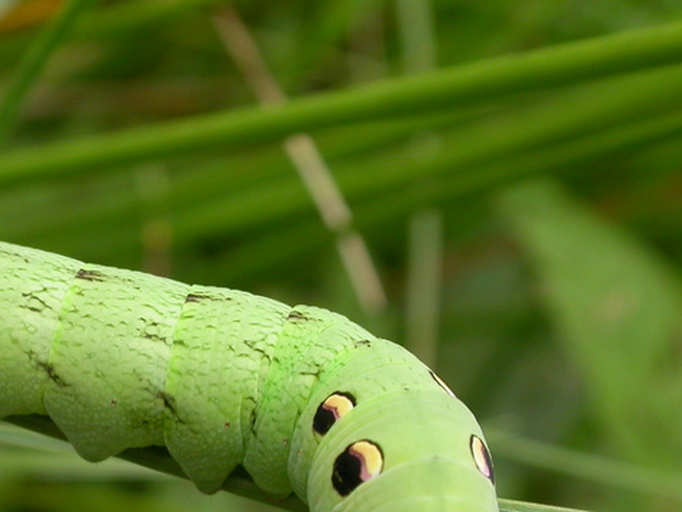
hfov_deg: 18.7
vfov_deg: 14.2
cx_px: 127
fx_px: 2050
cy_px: 395
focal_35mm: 104
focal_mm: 12.9
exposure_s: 1/192
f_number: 4.5
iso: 100
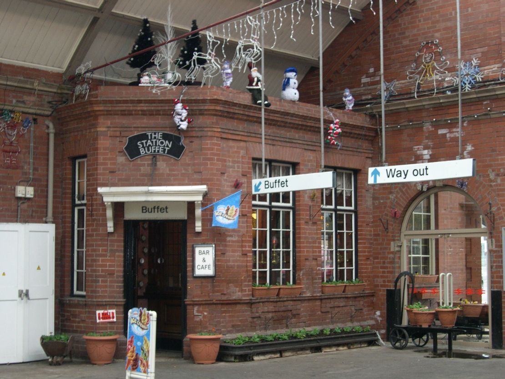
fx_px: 832
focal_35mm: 57
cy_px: 190
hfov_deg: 33.8
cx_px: 252
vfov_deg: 25.7
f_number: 3.4
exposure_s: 1/30
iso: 174
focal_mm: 12.2
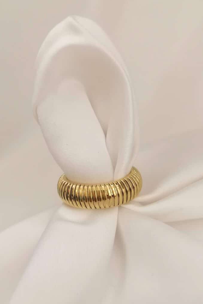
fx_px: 338
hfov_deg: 33.4
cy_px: 153
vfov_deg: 48.5
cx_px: 110
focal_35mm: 40
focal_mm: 4.75
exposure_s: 1/50
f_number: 1.8
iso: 160
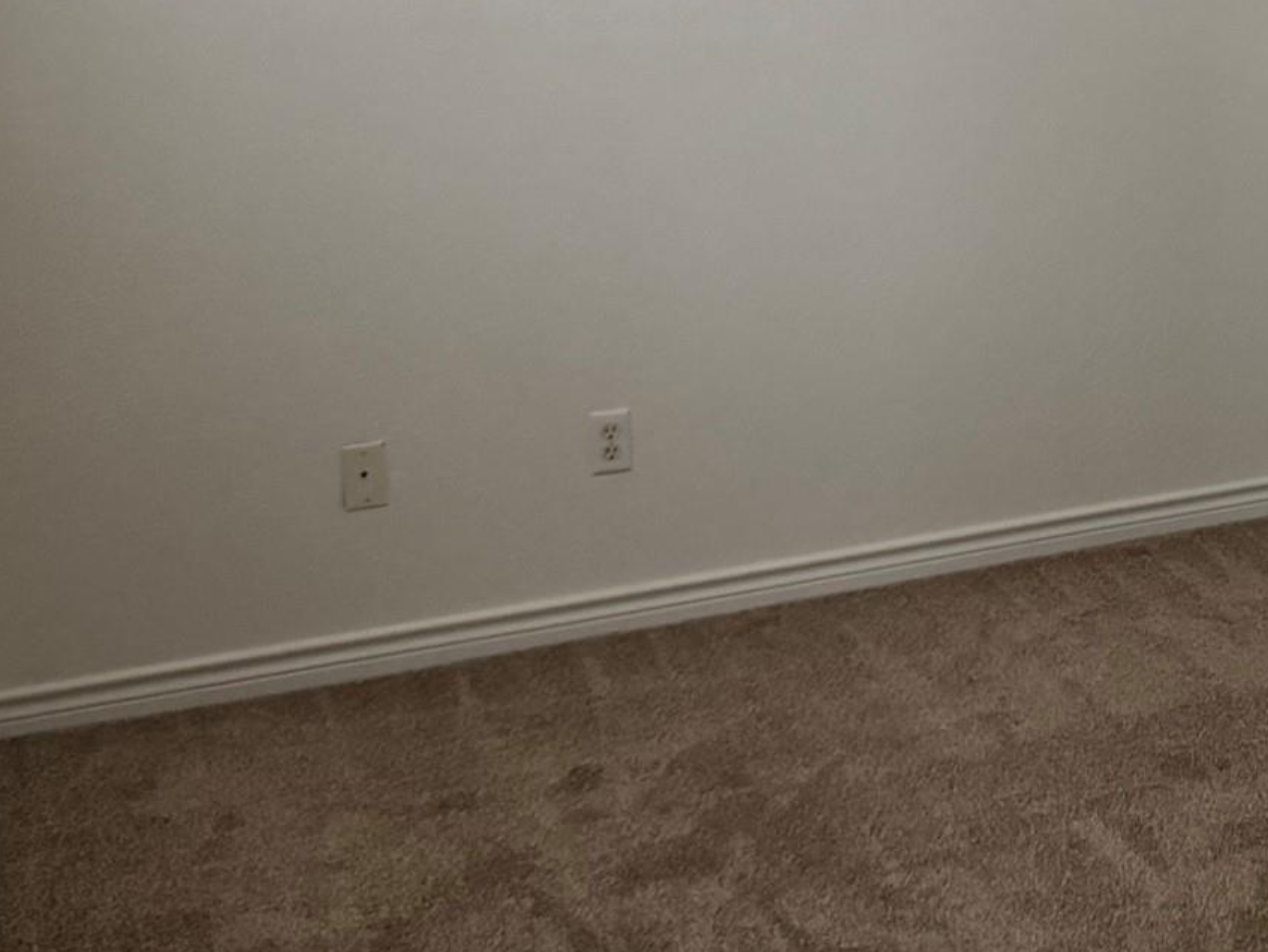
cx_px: 1277
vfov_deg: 24.8
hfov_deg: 30.8
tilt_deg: -8.2
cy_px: 178
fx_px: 2125
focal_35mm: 58
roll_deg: +0.5
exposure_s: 1/39
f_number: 1.78
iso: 1000
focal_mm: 6.76
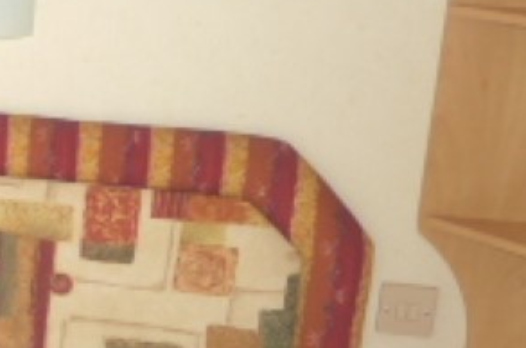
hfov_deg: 18.9
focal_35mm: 95
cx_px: -261
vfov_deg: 14.3
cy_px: 206
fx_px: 1385
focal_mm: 5.1
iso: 400
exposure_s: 1/15
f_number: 2
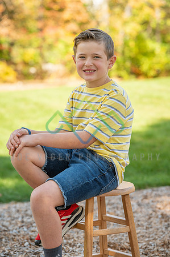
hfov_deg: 8.3
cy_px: 128
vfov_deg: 12.5
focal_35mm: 165
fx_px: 1171
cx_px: 85
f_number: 6.3
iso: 100
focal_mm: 165
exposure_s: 1/160
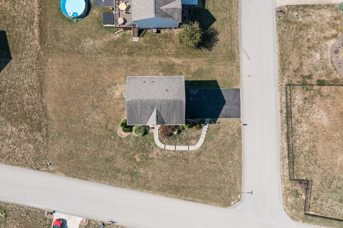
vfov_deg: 37.8
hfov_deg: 54.4
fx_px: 333
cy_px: 114
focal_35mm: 35
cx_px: 157
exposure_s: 1/120
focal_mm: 10.26
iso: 100
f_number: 4.5
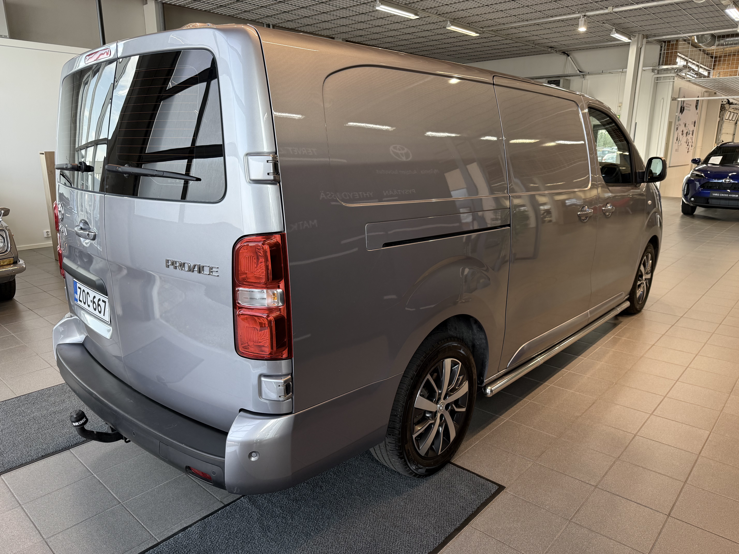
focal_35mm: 24
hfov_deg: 71.6
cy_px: 277
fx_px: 512
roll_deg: +0.3
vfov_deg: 56.8
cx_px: 370
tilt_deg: -14.2
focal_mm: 6.76
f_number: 1.78
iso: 125
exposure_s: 1/100
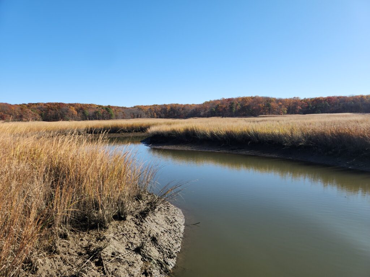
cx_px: 185
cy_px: 138
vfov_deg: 58.9
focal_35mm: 23
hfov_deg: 73.9
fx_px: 246
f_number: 1.8
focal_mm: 5.4
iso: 20
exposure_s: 1/1192
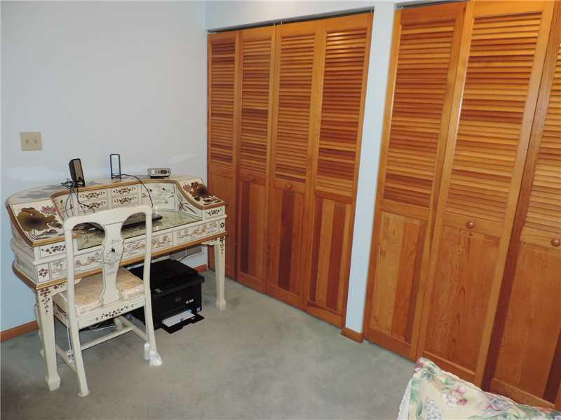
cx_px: 280
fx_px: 389
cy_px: 210
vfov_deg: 56.8
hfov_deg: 71.6
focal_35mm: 24
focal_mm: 4.3
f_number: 3
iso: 200
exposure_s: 1/30
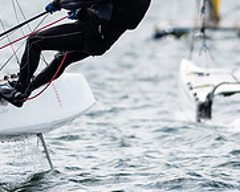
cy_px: -35
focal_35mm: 1388
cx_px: -25
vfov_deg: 1.1
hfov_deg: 1.4
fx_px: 9864
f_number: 5
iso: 400
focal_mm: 300
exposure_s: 1/6400
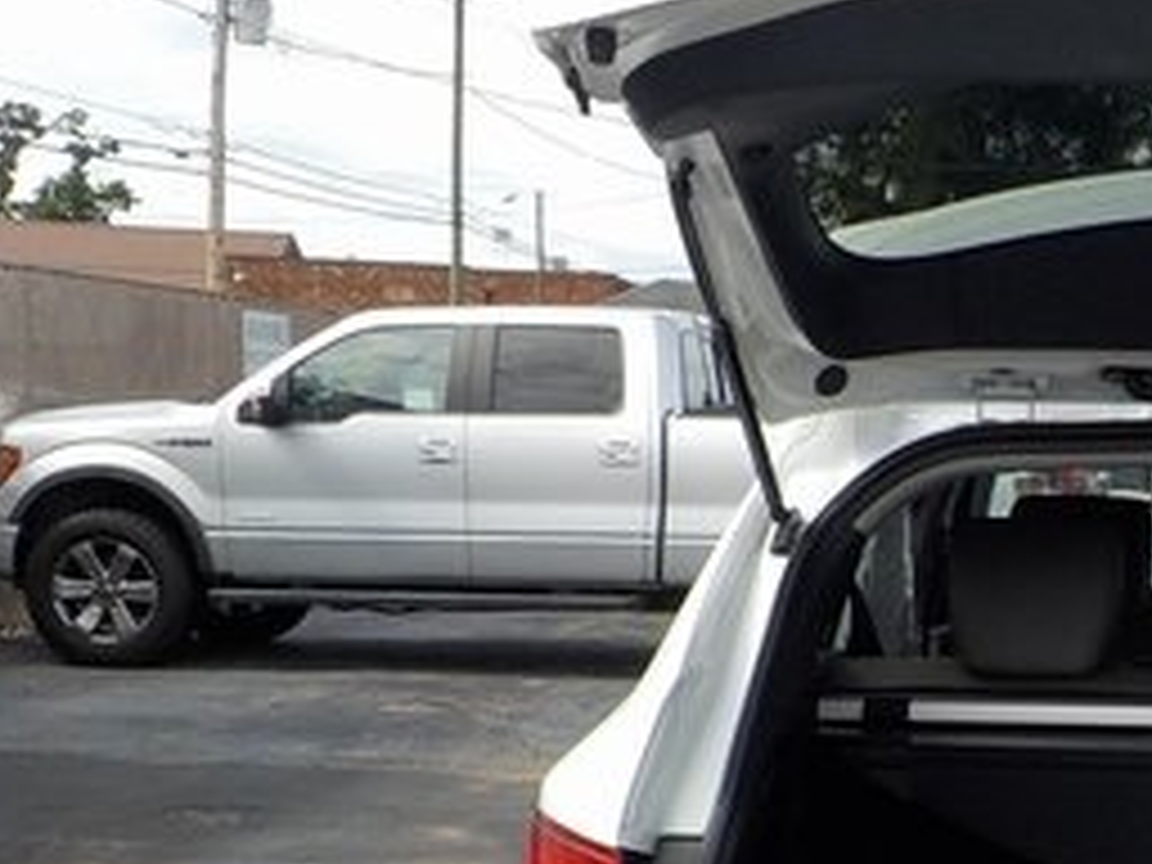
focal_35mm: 75
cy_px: 770
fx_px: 2496
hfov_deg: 23.9
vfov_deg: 19.3
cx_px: 1350
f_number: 3.3
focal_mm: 4.1
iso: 125
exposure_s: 1/800
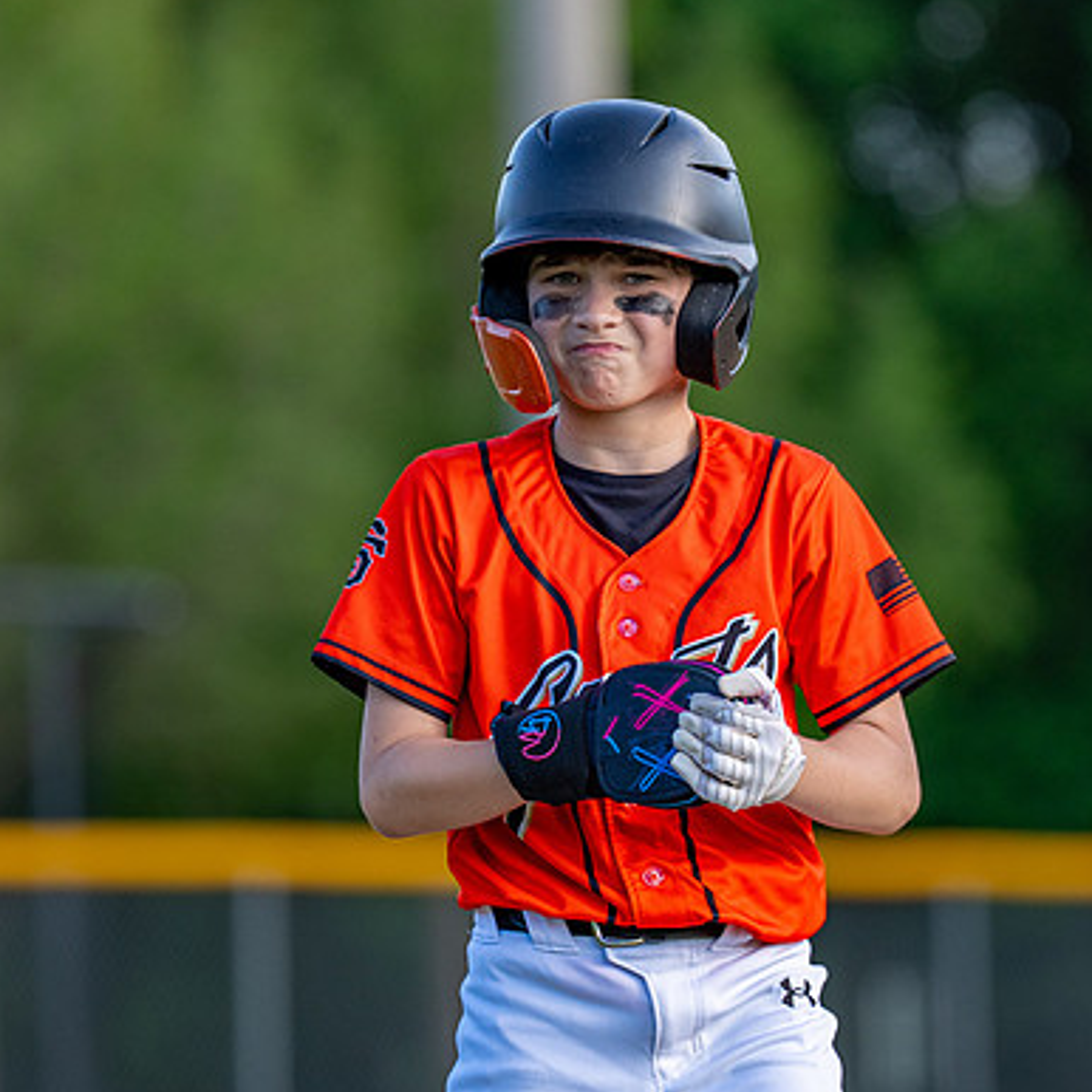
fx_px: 13098
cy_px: 691
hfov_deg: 4.8
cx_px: 633
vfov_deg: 4.8
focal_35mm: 367
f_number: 2.8
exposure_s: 1/1600
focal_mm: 173
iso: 160
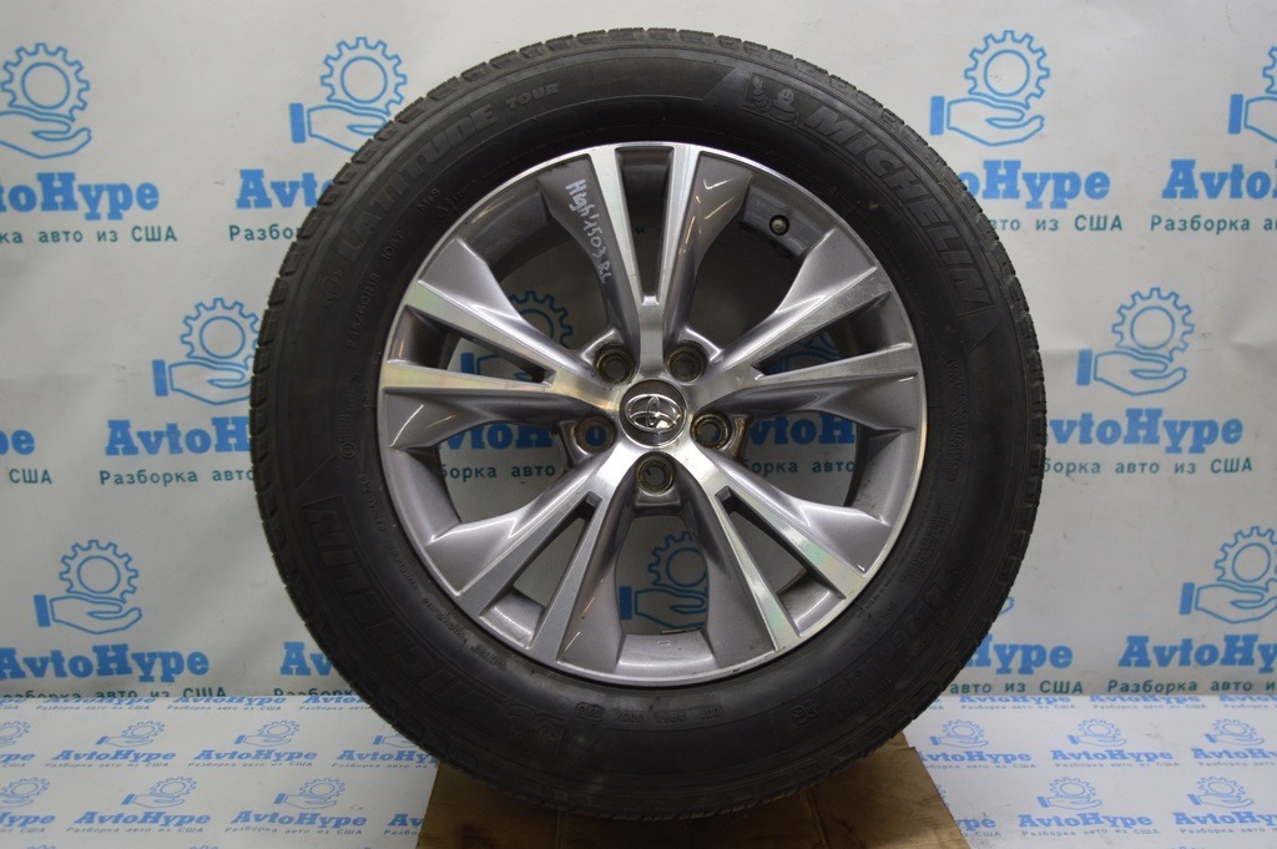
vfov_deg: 36.8
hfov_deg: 53.2
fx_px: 1276
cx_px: 638
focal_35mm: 36
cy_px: 424
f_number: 4
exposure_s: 1/60
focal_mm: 24
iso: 400
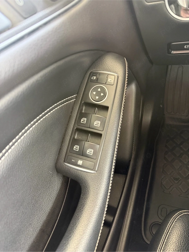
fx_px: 175
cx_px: 94
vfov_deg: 71.6
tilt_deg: -49.6
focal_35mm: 24
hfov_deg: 56.8
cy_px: 126
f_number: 1.78
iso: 800
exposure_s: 1/48
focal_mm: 6.76
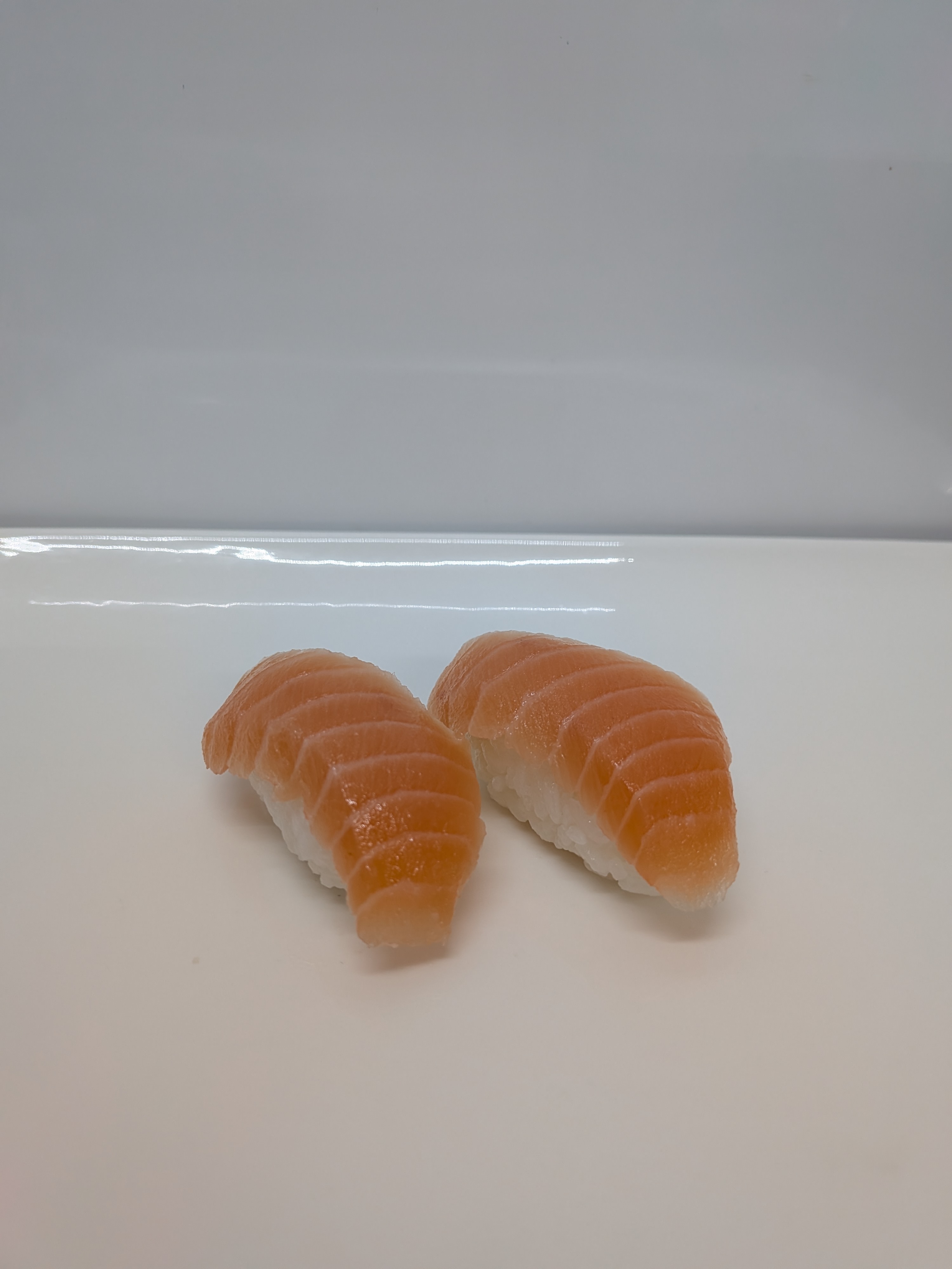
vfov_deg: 71.6
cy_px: 634
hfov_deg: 56.8
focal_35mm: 24
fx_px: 880
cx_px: 476
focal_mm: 4.53
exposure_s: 1/120
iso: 73
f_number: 1.7
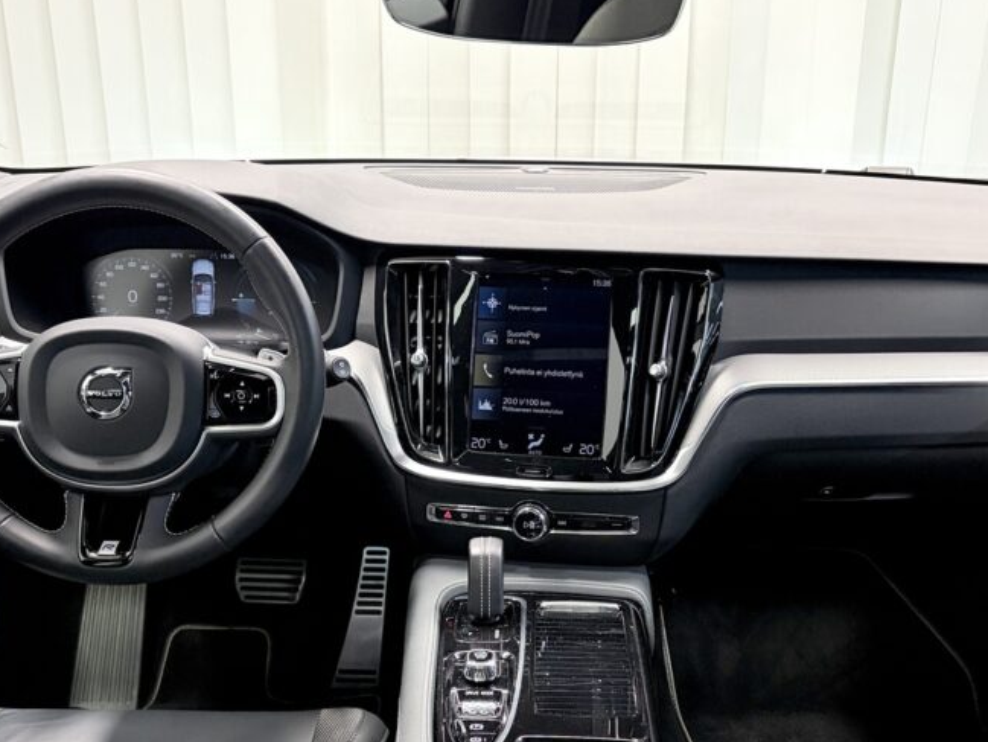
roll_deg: -1.0
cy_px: 454
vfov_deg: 35.0
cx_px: 528
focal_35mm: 41
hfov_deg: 45.7
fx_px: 1170
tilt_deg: -21.5
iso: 250
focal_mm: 5.96
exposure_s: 1/50
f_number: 1.6
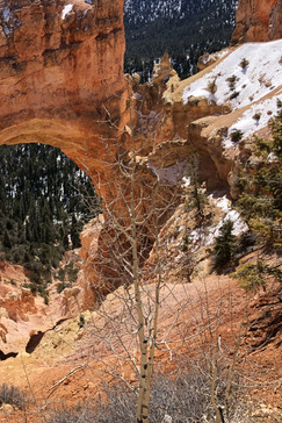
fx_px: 470
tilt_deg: -26.0
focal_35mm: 40
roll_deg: +7.3
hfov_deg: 31.7
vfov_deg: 48.4
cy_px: 216
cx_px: 23
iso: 20
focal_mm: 3.99
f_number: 1.8
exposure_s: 1/1333
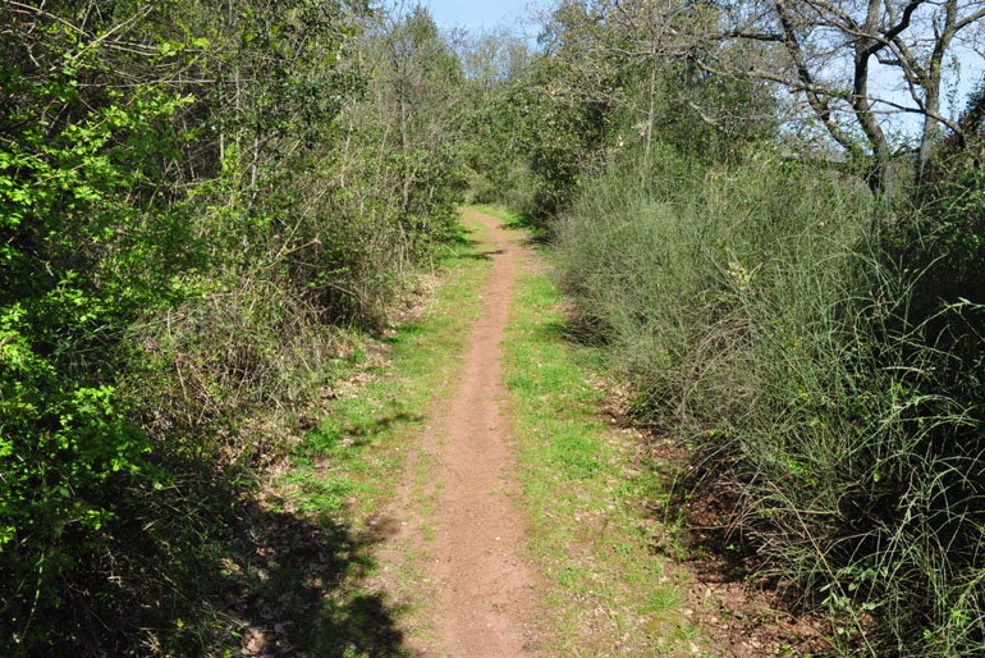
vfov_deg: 46.4
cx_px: 508
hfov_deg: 65.4
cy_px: 326
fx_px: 766
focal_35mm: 28
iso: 400
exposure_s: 1/100
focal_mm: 18
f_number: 16
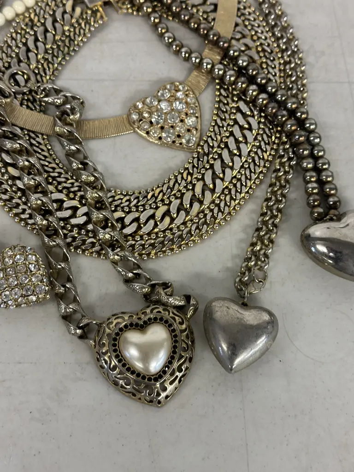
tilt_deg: -66.3
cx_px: 177
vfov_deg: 39.7
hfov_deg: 30.3
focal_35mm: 48
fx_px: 654
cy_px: 236
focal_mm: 6.86
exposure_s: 1/50
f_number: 1.78
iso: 125
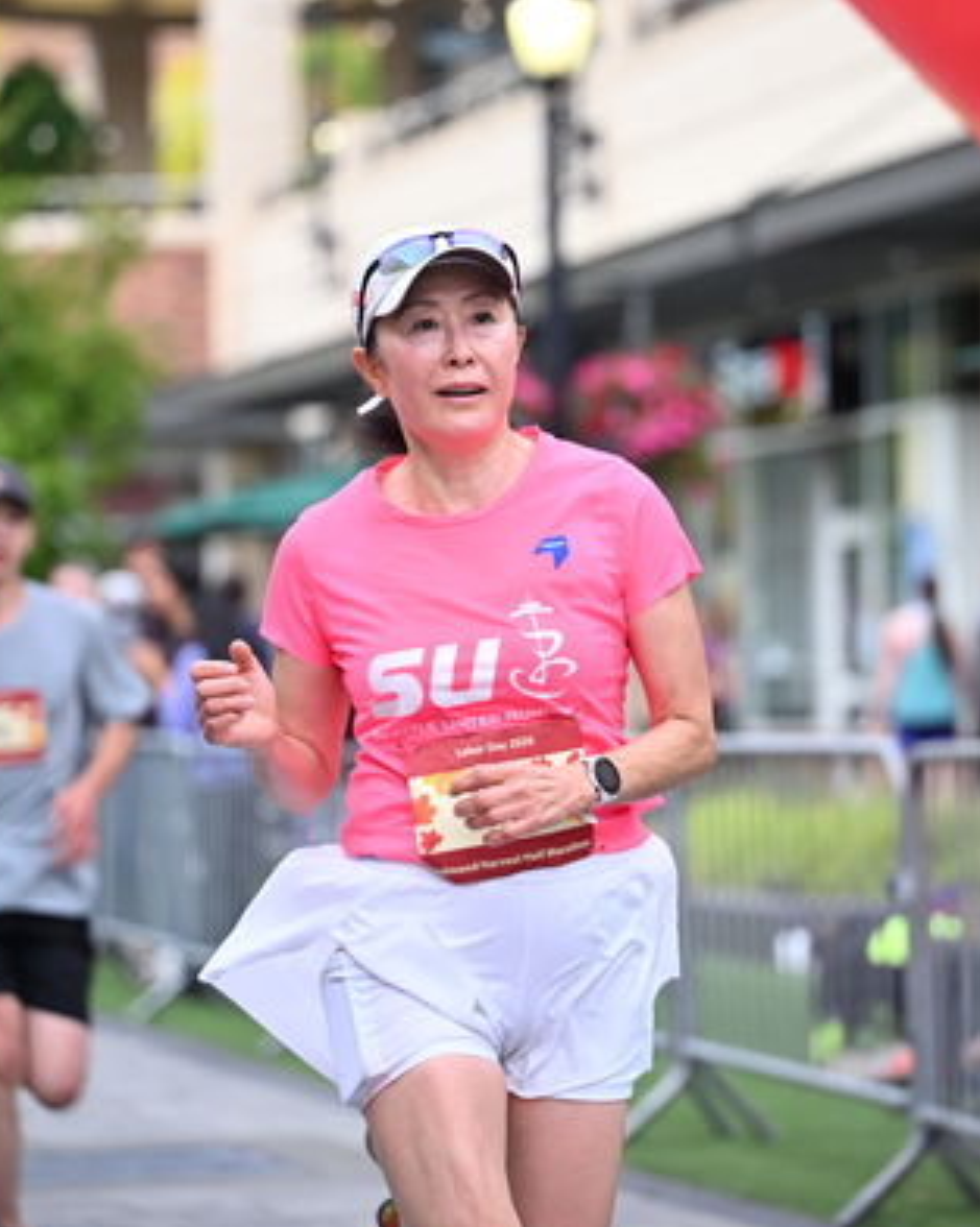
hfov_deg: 10.6
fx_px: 5263
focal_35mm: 145
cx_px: 528
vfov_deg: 13.3
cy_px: 482
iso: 1000
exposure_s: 1/1600
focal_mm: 110
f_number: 2.8
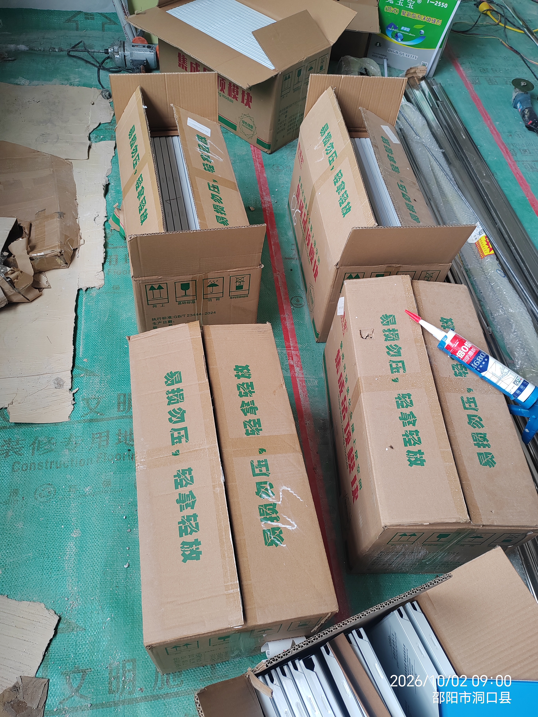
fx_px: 560
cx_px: 269
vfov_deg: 65.3
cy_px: 358
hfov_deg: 51.4
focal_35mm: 27
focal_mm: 5.52
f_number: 1.9
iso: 320
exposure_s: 1/100
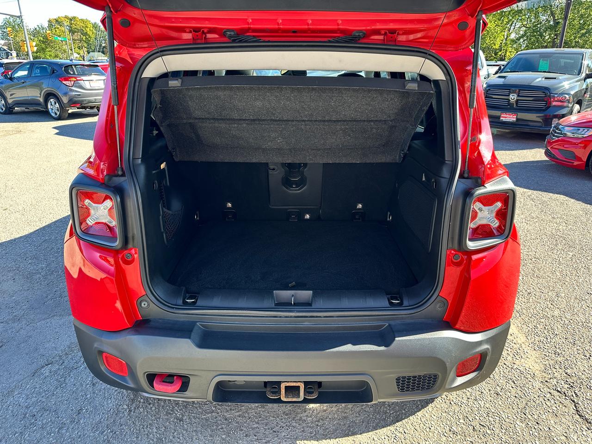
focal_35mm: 24
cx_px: 296
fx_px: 410
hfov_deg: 71.6
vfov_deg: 56.8
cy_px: 222
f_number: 1.78
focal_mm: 6.86
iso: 80
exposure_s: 1/303
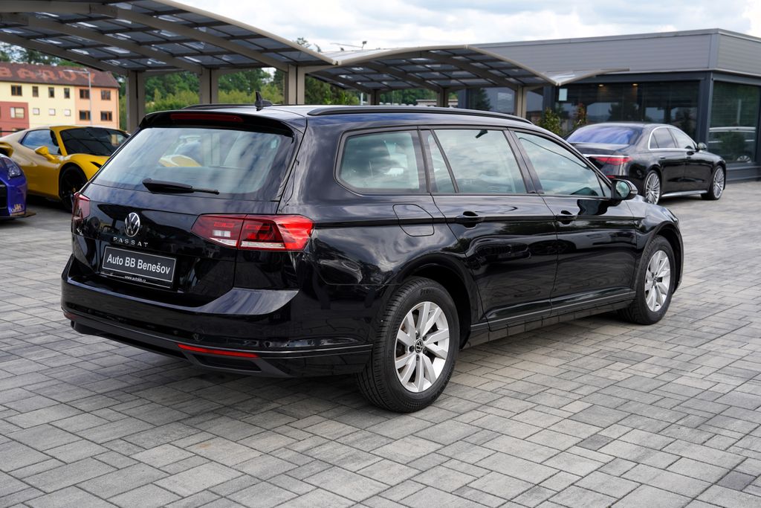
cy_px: 254
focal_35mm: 42
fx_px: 888
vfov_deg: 31.9
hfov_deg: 46.4
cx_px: 380
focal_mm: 42
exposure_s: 1/200
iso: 100
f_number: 5.6
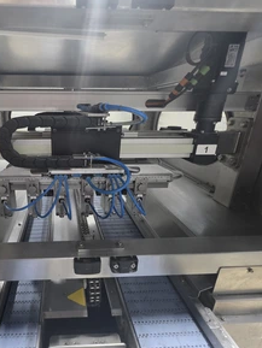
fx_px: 182
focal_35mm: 18
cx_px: 71
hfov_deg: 67.9
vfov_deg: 87.7
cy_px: 175
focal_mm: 2.2
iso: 500
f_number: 1.9
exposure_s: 1/60
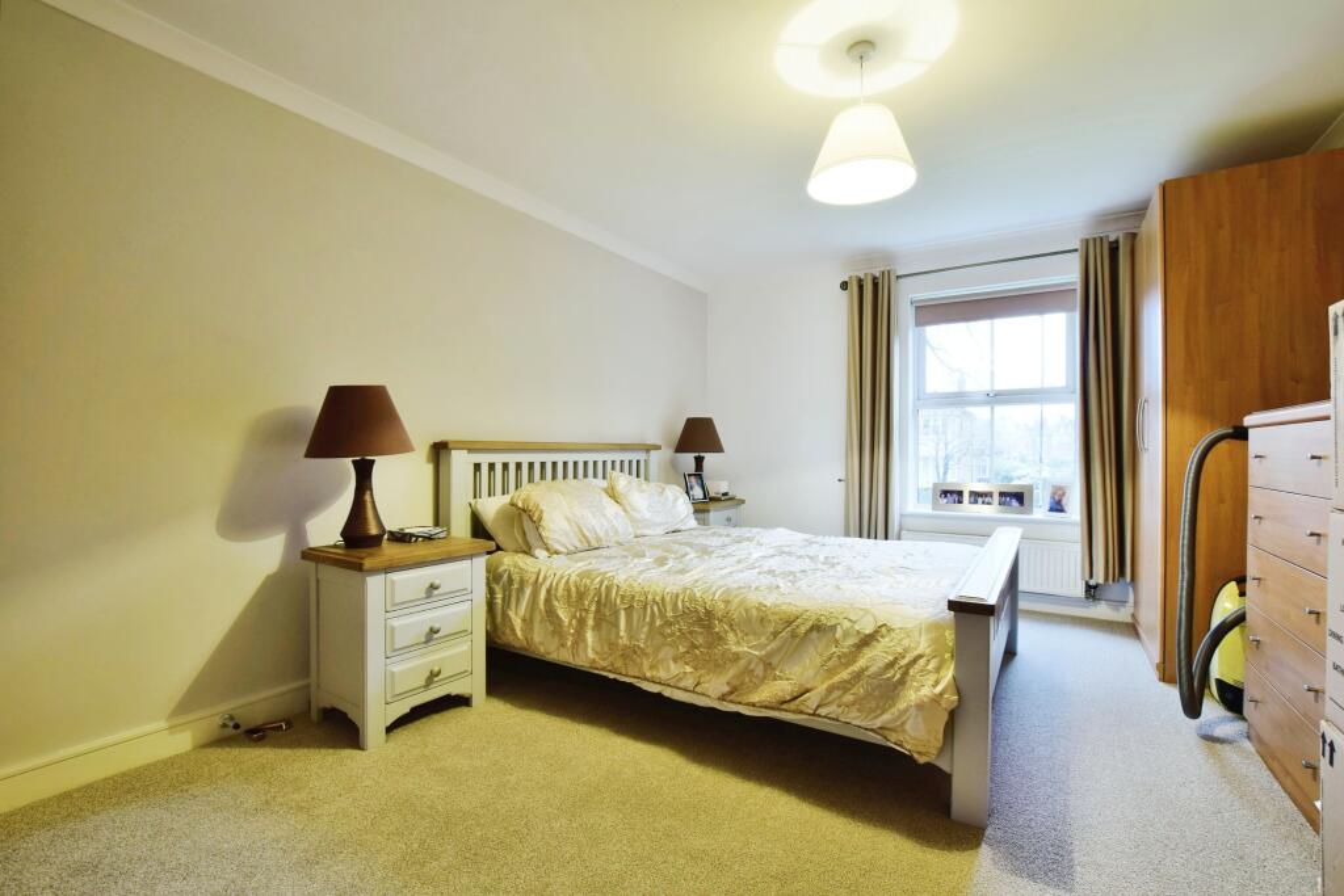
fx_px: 560
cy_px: 448
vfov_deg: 77.3
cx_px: 672
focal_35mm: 15
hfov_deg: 100.4
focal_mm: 10
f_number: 8
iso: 400
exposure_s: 1/5
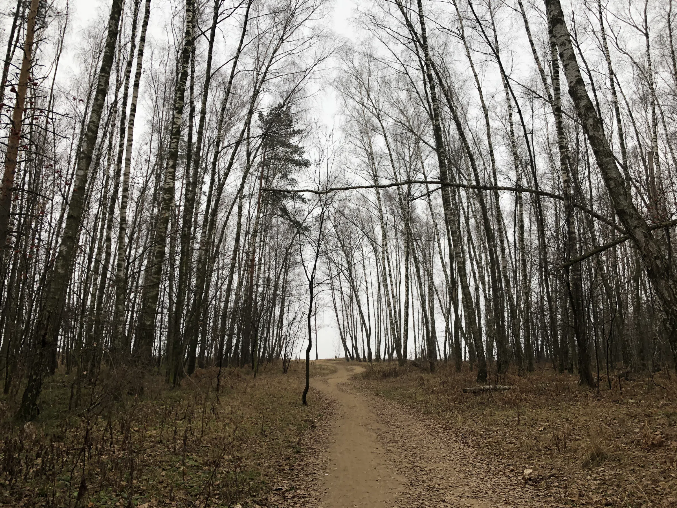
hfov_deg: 63.4
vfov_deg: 49.7
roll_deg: +0.0
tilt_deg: +13.1
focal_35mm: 28
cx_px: 338
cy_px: 254
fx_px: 548
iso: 32
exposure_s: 1/120
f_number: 1.8
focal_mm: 4
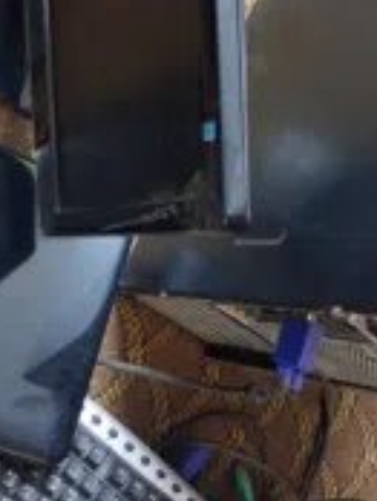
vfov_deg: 30.9
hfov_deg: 23.7
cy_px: 158
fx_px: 898
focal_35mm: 62
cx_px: 216
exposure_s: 1/11
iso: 1250
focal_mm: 4
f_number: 1.8
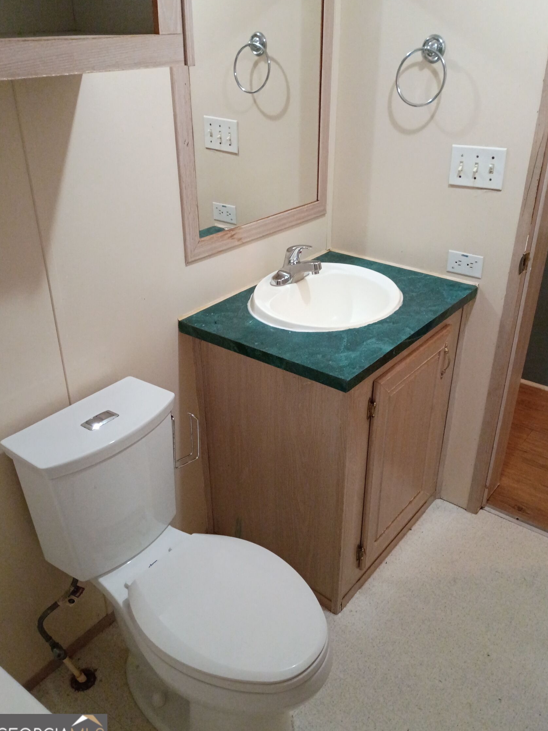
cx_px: 278
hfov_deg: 46.8
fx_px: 633
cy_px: 374
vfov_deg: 60.0
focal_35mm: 30
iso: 1105
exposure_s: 1/30
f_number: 1.8
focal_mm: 4.27
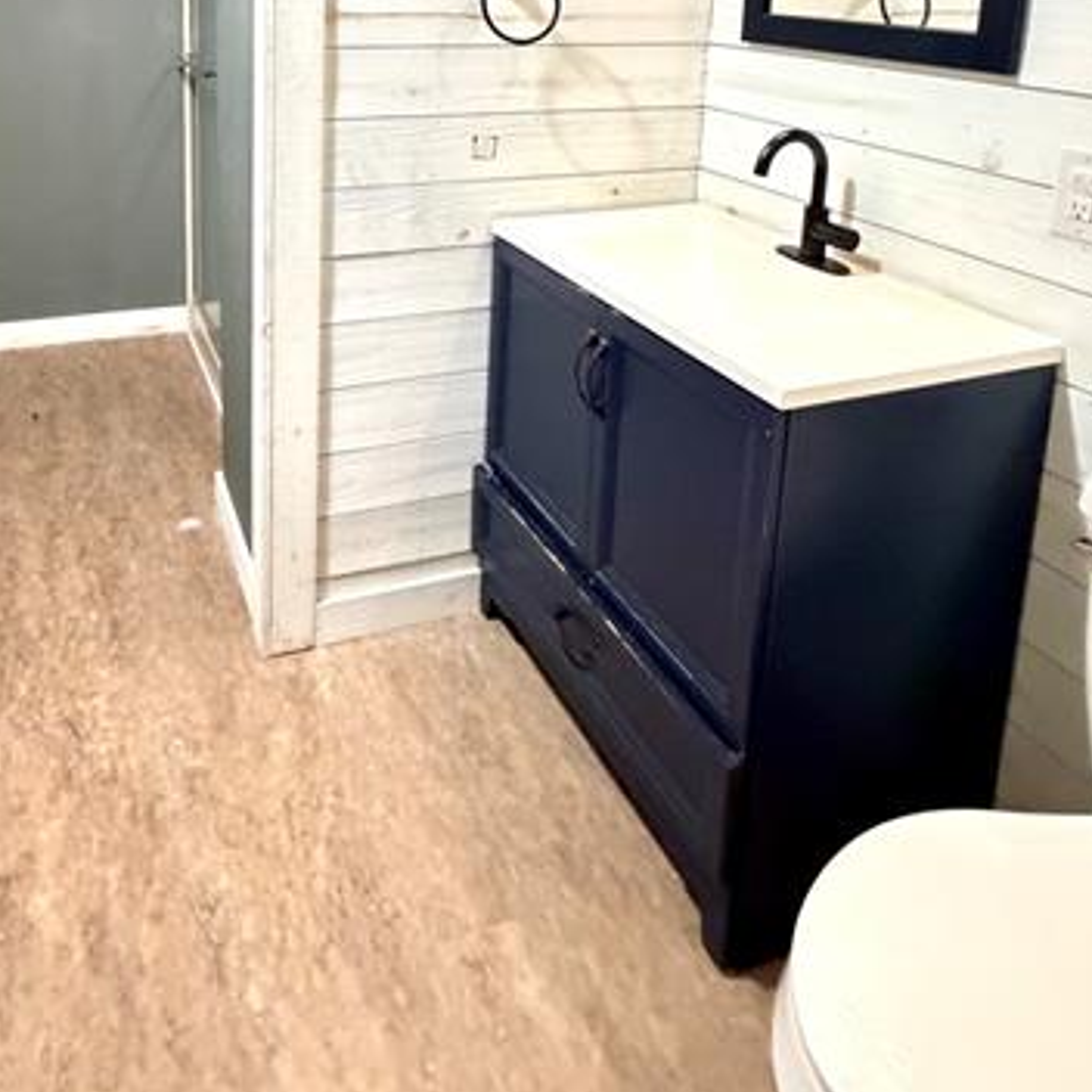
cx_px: 366
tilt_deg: -9.7
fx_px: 964
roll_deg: -1.5
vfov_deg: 52.5
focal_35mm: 27
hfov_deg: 57.8
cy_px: 124
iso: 1250
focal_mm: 2.22
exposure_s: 1/30
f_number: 2.2
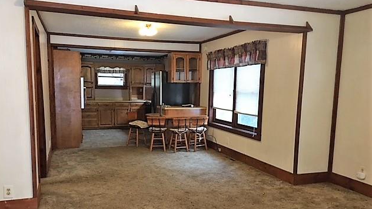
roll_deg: -1.6
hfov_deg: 61.0
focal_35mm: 32
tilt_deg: -6.5
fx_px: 316
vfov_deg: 36.3
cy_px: 136
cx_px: 185
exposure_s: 1/8
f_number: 2.2
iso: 100
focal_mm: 4.15
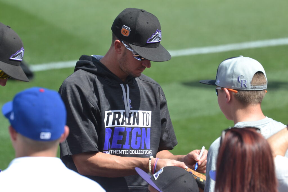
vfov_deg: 2.6
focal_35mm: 525
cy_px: 96
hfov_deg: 3.9
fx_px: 4200
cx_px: 144
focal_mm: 350
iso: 400
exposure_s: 1/1000
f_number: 5.6
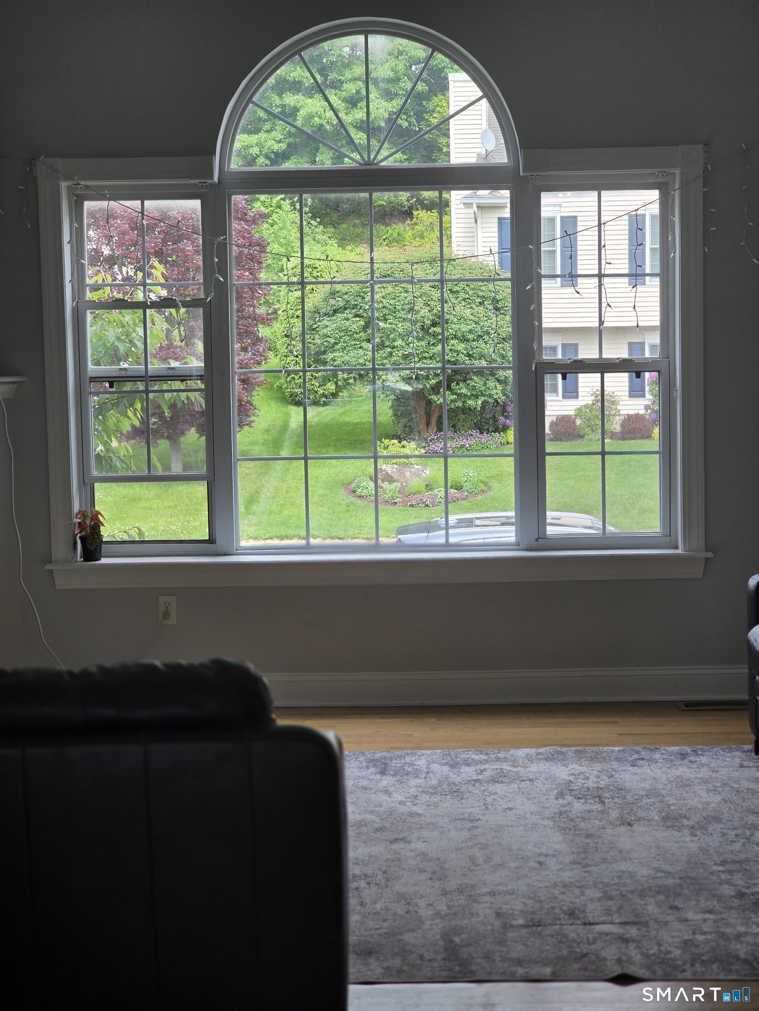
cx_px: 380
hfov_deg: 21.3
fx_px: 2017
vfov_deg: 28.2
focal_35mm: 69
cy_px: 506
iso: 50
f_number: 2.4
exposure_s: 1/200
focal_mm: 7.9
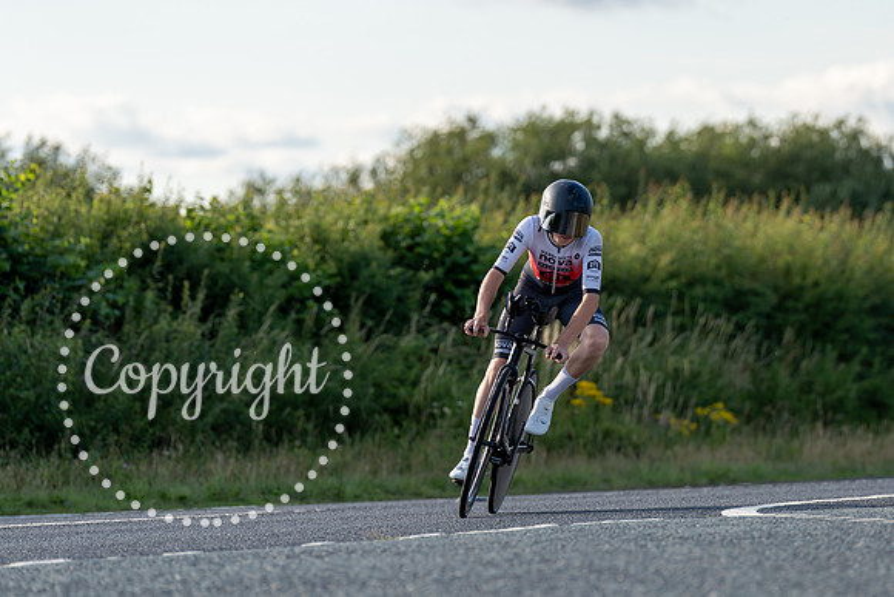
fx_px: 5851
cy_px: 245
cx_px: 526
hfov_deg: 8.7
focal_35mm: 236
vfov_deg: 5.8
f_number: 4
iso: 125
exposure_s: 1/1000
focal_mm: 200
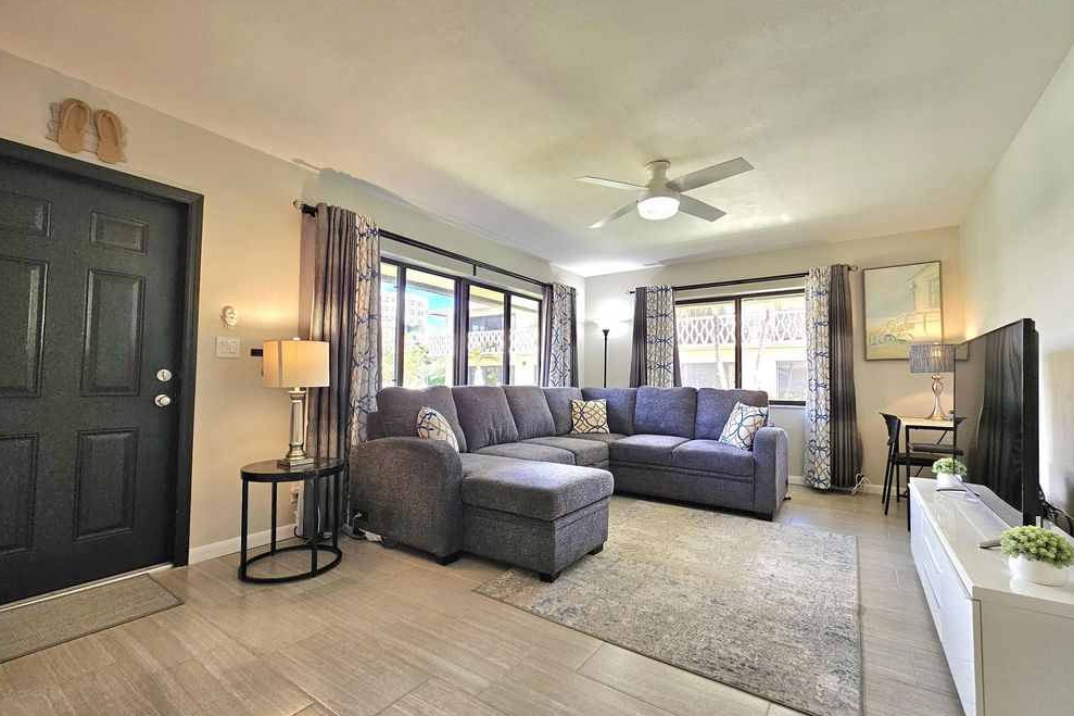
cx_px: 549
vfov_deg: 81.2
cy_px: 362
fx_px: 418
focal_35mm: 14
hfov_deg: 104.2
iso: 80
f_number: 2.2
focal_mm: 2.2
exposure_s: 1/60.2
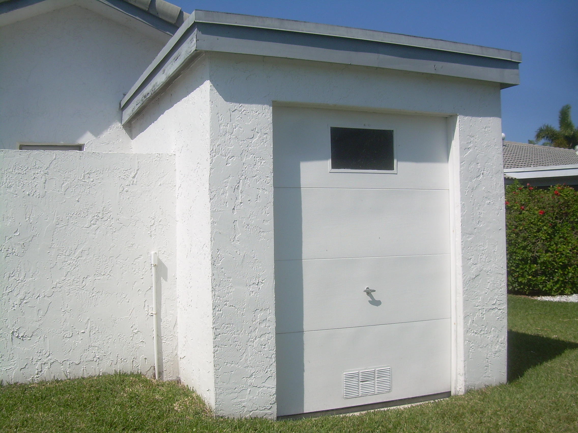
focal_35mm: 38
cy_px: 216
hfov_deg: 49.0
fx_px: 635
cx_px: 289
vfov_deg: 37.7
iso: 50
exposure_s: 1/841
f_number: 4.6
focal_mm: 6.3
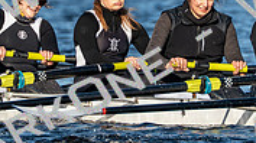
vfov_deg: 0.6
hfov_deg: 1.0
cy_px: 43
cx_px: 130
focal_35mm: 2063
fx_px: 13985
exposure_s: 1/2000
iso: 400
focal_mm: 600
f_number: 6.3
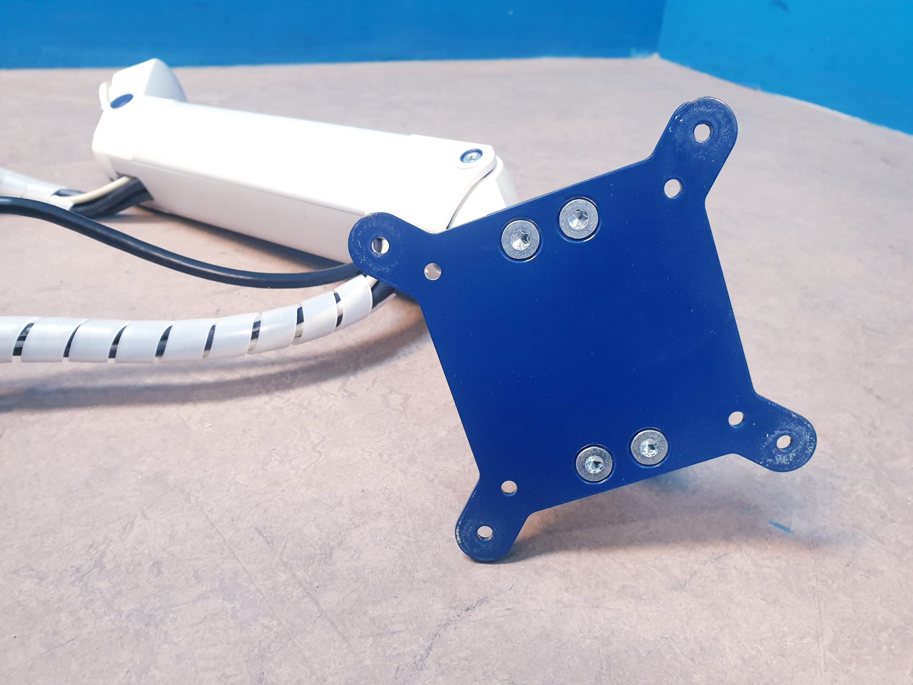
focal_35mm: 26
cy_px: 342
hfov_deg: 67.3
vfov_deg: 53.1
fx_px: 686
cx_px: 456
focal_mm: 4.3
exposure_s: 1/50
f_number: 2.4
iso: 400
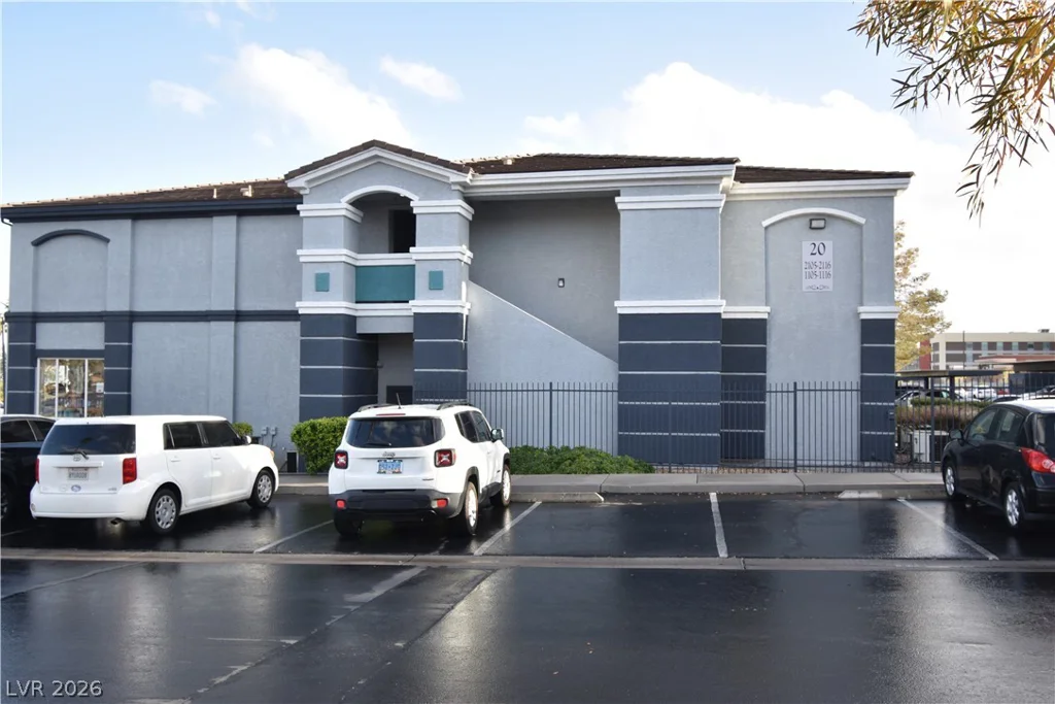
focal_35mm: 30
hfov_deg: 61.9
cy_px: 352
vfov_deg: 43.6
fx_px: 879
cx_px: 528
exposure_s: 1/80
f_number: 5.6
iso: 100
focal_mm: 20
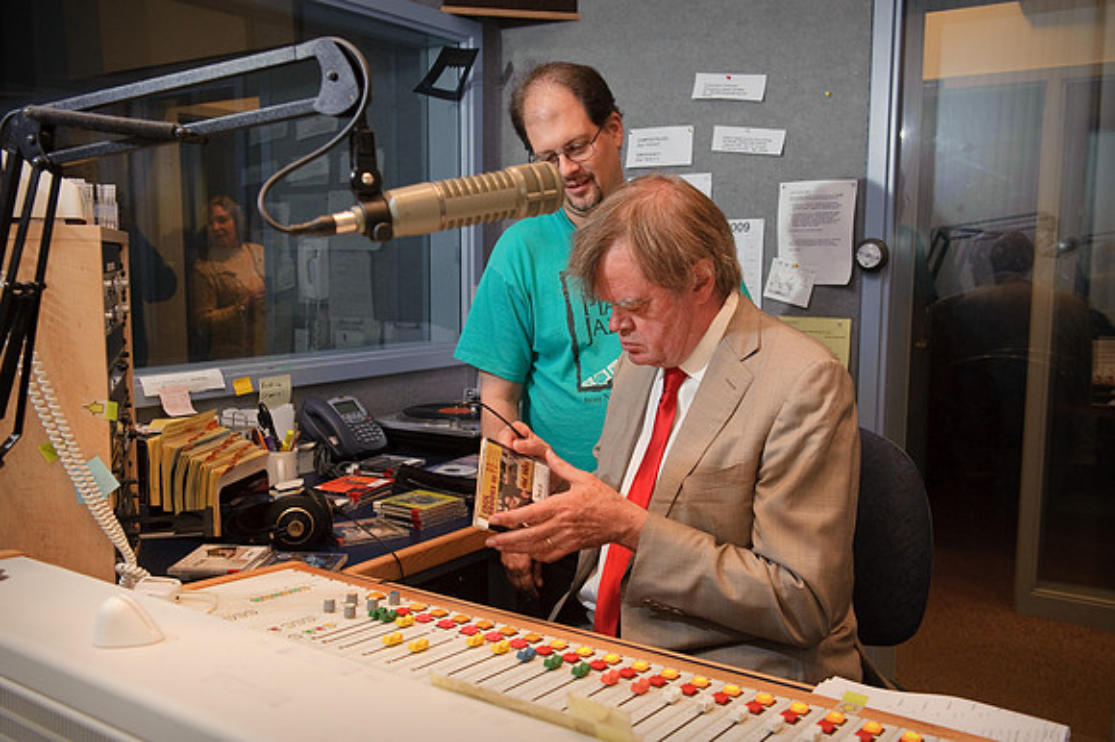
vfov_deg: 41.1
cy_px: 371
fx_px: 991
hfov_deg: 58.7
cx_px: 558
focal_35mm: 32
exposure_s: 1/60
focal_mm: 32
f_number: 5.6
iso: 1600
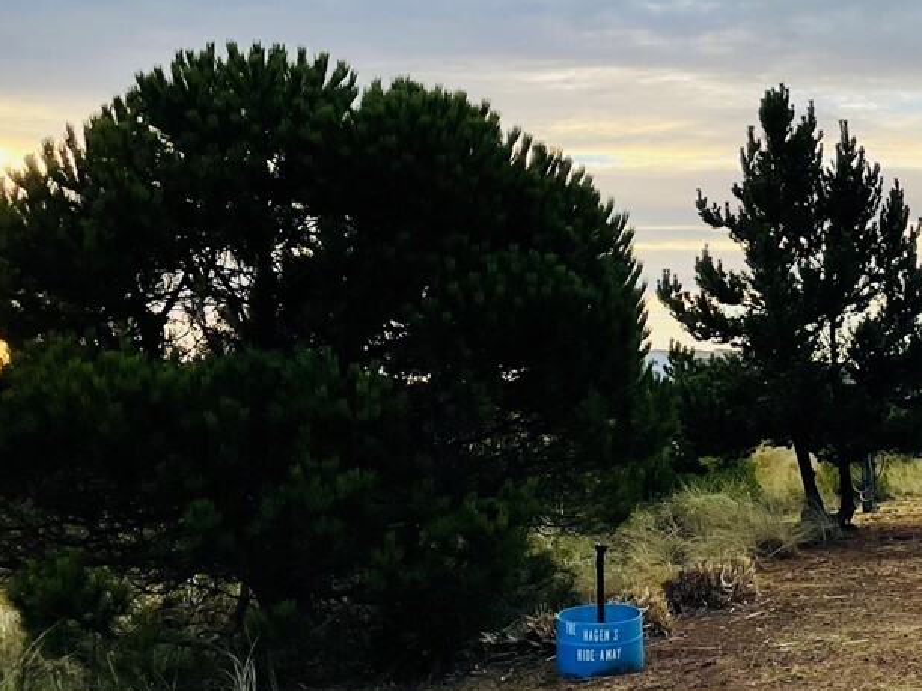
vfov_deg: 21.6
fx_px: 1811
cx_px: 937
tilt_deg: +3.6
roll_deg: +0.8
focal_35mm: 68
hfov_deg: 26.9
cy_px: 312
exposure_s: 1/955
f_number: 1.6
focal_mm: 4.2
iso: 32
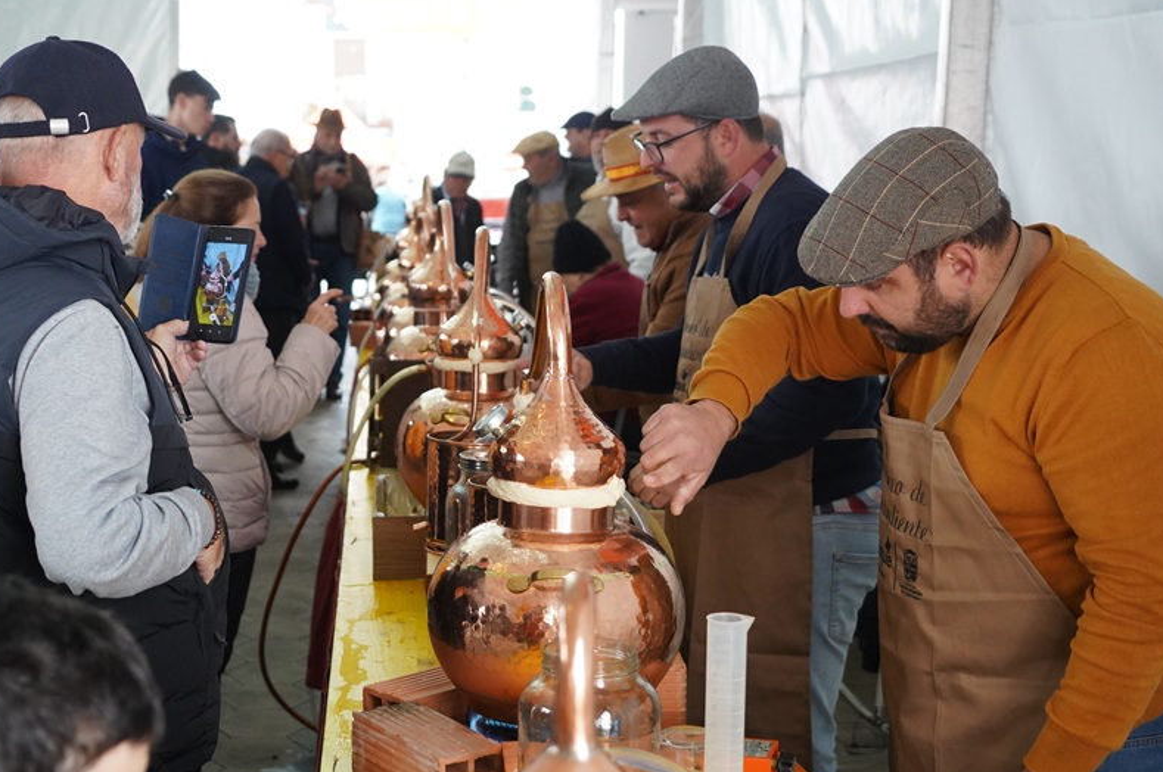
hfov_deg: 35.0
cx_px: 504
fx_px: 1839
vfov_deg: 23.7
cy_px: 404
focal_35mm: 57
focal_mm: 45
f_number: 4.5
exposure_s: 1/200
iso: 5000
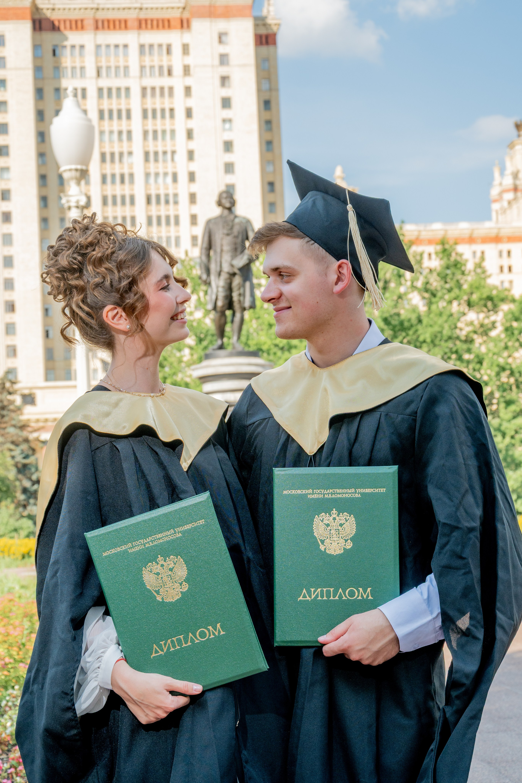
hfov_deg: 18.9
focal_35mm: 72
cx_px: 261
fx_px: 1566
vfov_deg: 28.1
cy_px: 392
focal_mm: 48
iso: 100
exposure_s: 1/200
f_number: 7.1
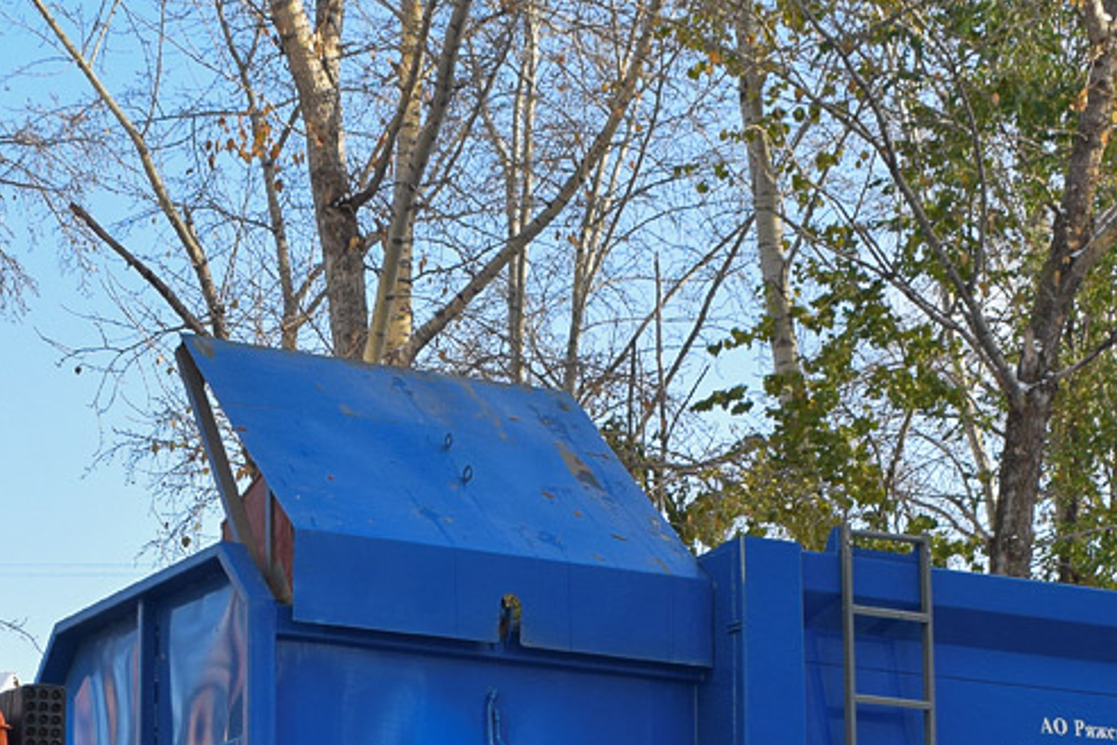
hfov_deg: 24.0
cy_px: 868
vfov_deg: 15.7
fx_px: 2613
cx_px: 372
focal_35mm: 84
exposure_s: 1/640
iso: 400
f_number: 5.6
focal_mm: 23
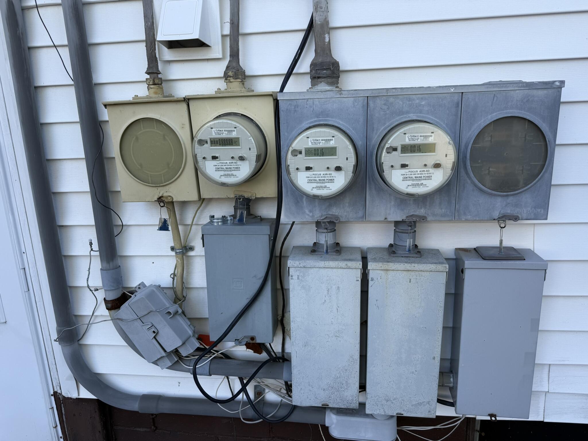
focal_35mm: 24
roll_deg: +1.0
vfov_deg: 56.8
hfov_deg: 71.6
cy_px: 220
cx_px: 294
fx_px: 408
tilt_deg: -15.6
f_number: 1.78
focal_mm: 6.76
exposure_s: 1/622
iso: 80
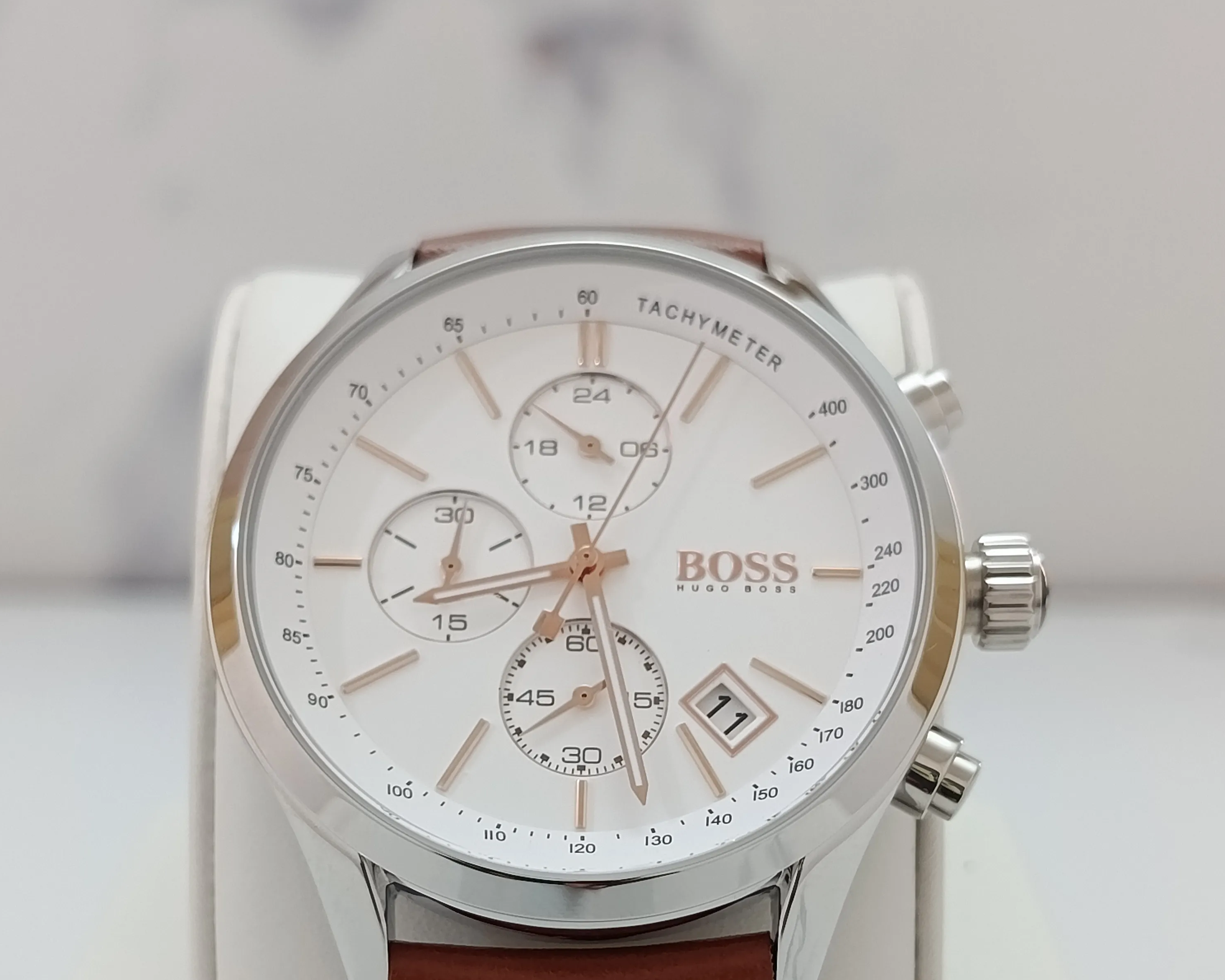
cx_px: 613
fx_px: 2284
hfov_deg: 30.0
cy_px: 744
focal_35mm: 63
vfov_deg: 23.9
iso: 422
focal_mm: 5.24
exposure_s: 1/100
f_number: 1.7
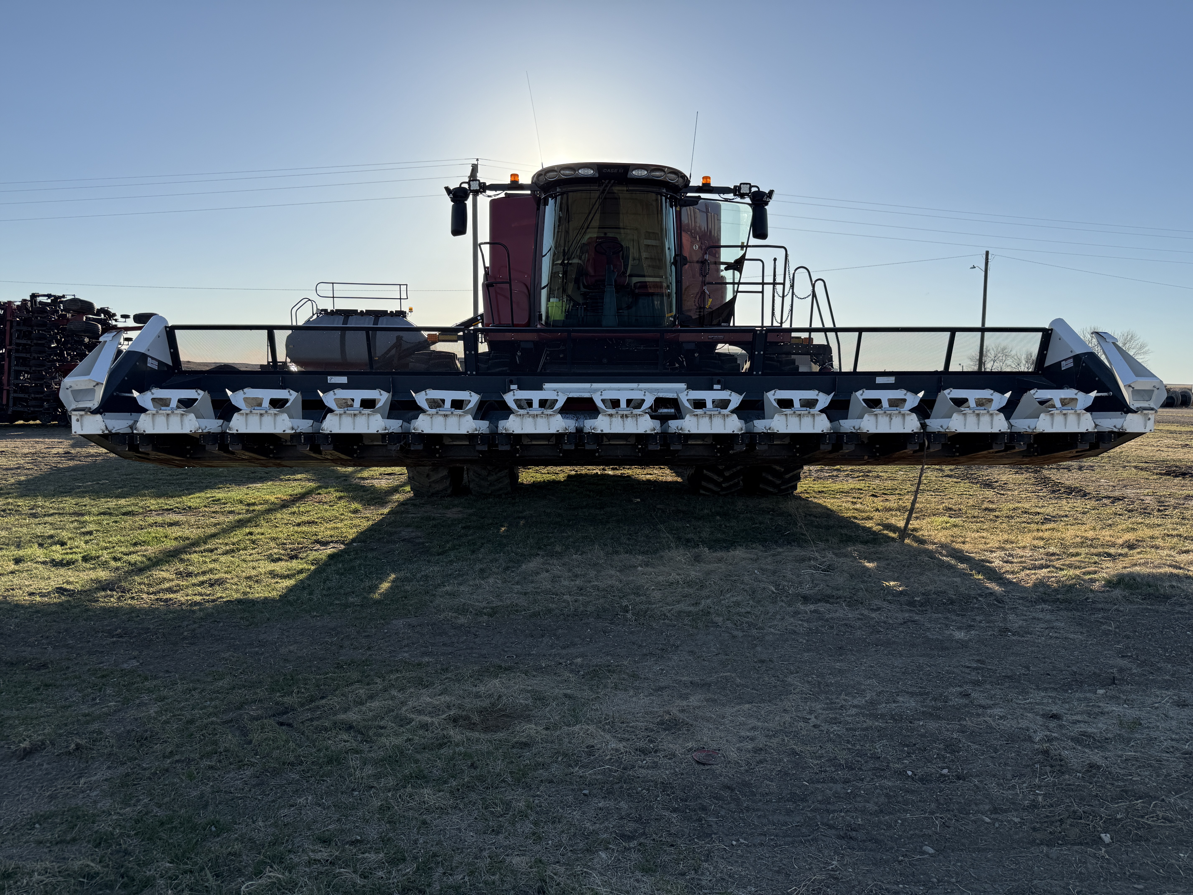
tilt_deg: -3.1
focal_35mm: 24
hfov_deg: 71.6
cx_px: 596
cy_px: 448
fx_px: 827
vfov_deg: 56.8
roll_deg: -0.7
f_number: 1.78
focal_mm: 6.76
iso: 80
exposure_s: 1/4405
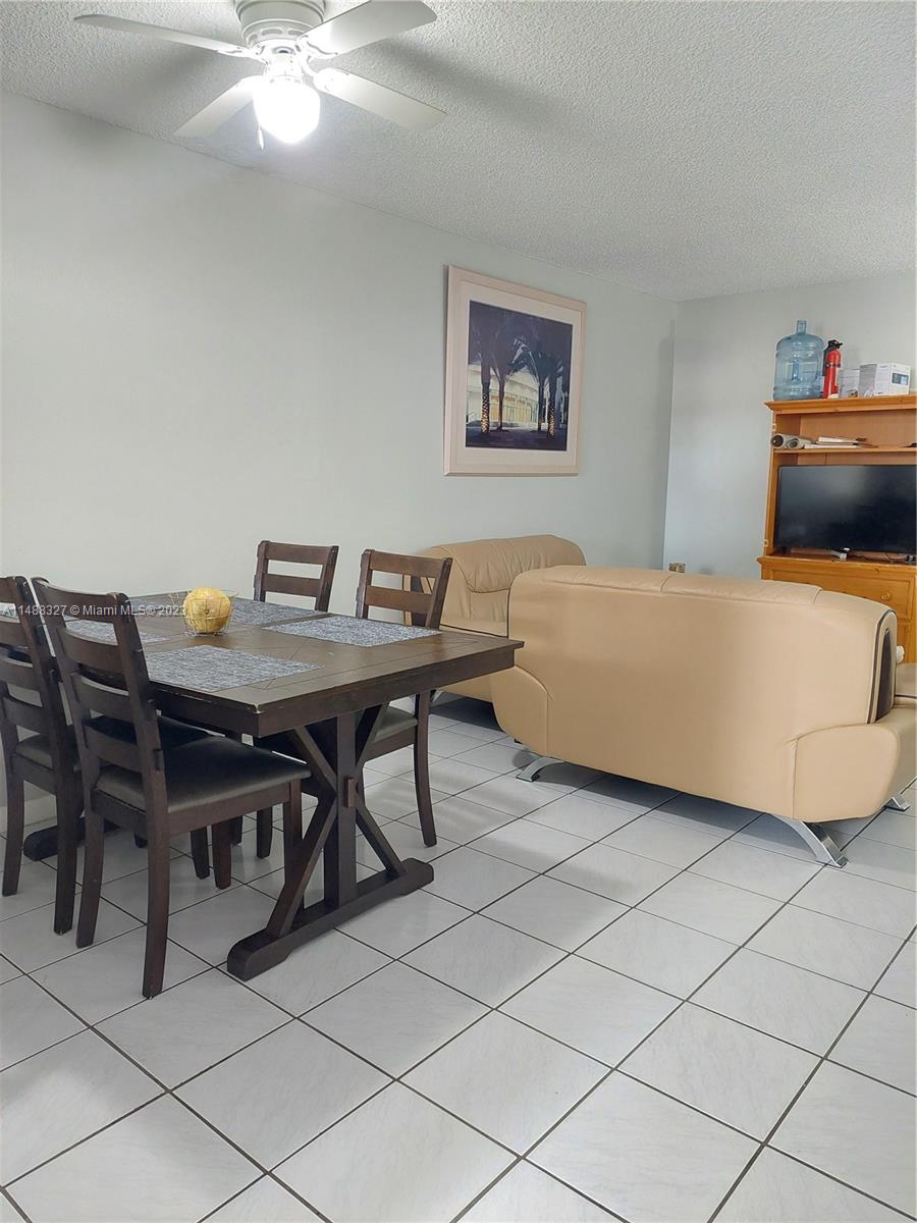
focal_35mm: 24
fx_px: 848
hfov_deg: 56.8
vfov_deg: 71.6
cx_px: 458
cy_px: 612
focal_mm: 5.23
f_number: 1.8
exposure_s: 1/30
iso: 500
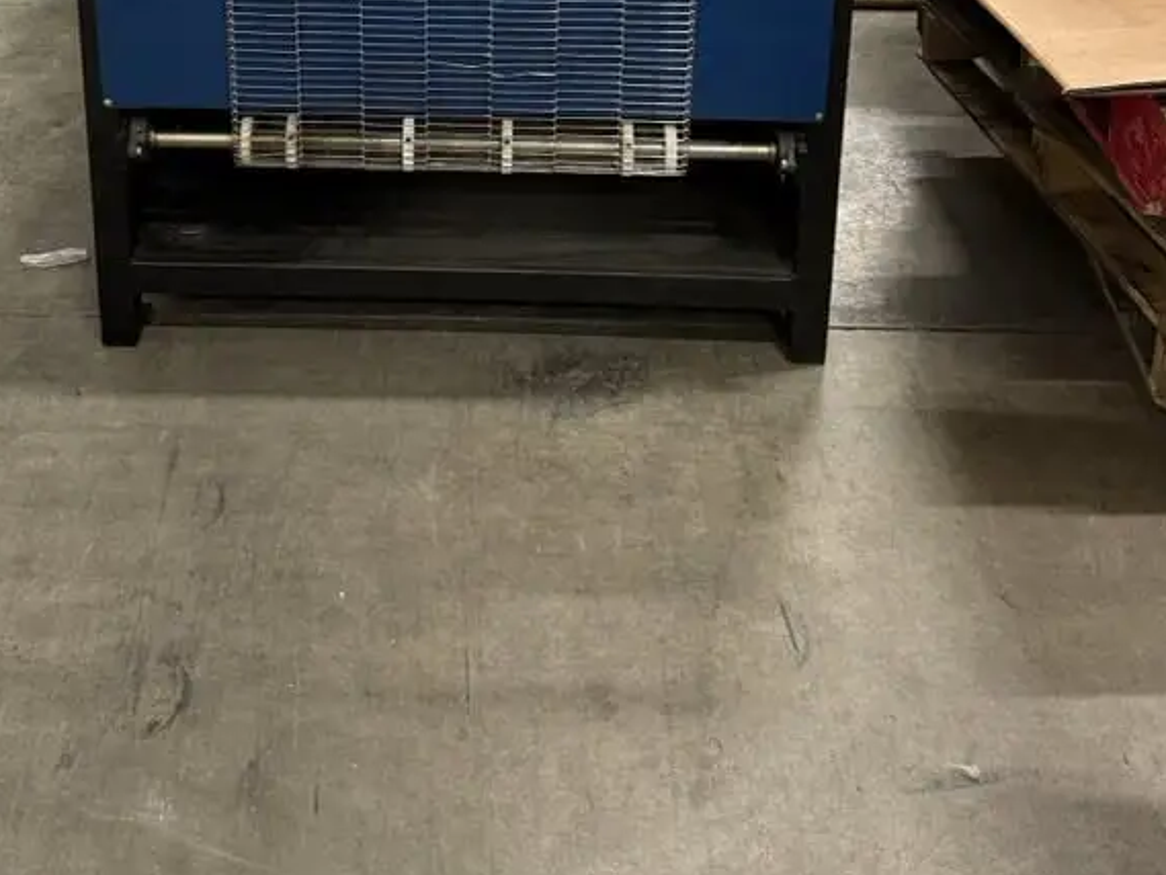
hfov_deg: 35.3
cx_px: 414
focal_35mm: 54
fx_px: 1819
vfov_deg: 25.3
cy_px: -55
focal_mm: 6.8
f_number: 1.8
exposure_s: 1/60
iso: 320
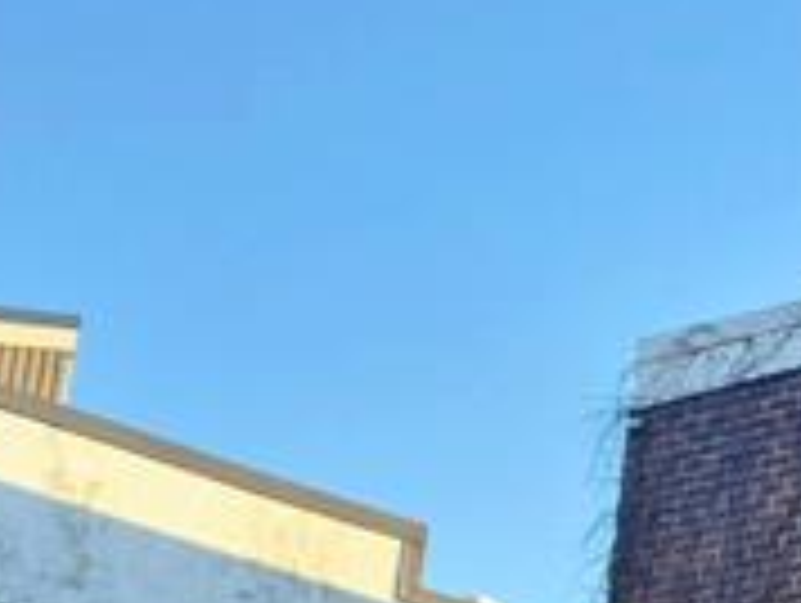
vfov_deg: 10.8
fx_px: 3059
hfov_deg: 11.5
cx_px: 2092
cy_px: 950
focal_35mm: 132
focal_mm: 5.4
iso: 25
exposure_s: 1/1108
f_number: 1.8
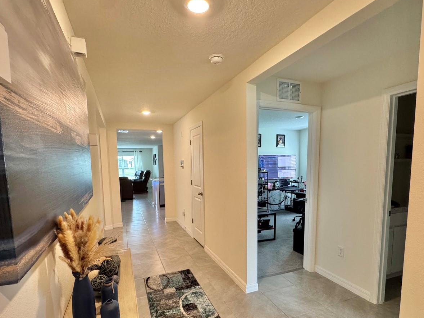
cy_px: 188
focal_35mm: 19
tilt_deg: -6.0
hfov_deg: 84.7
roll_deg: +0.9
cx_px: 213
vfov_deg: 68.1
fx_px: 233
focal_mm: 2.22
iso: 320
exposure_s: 1/120
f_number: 2.2
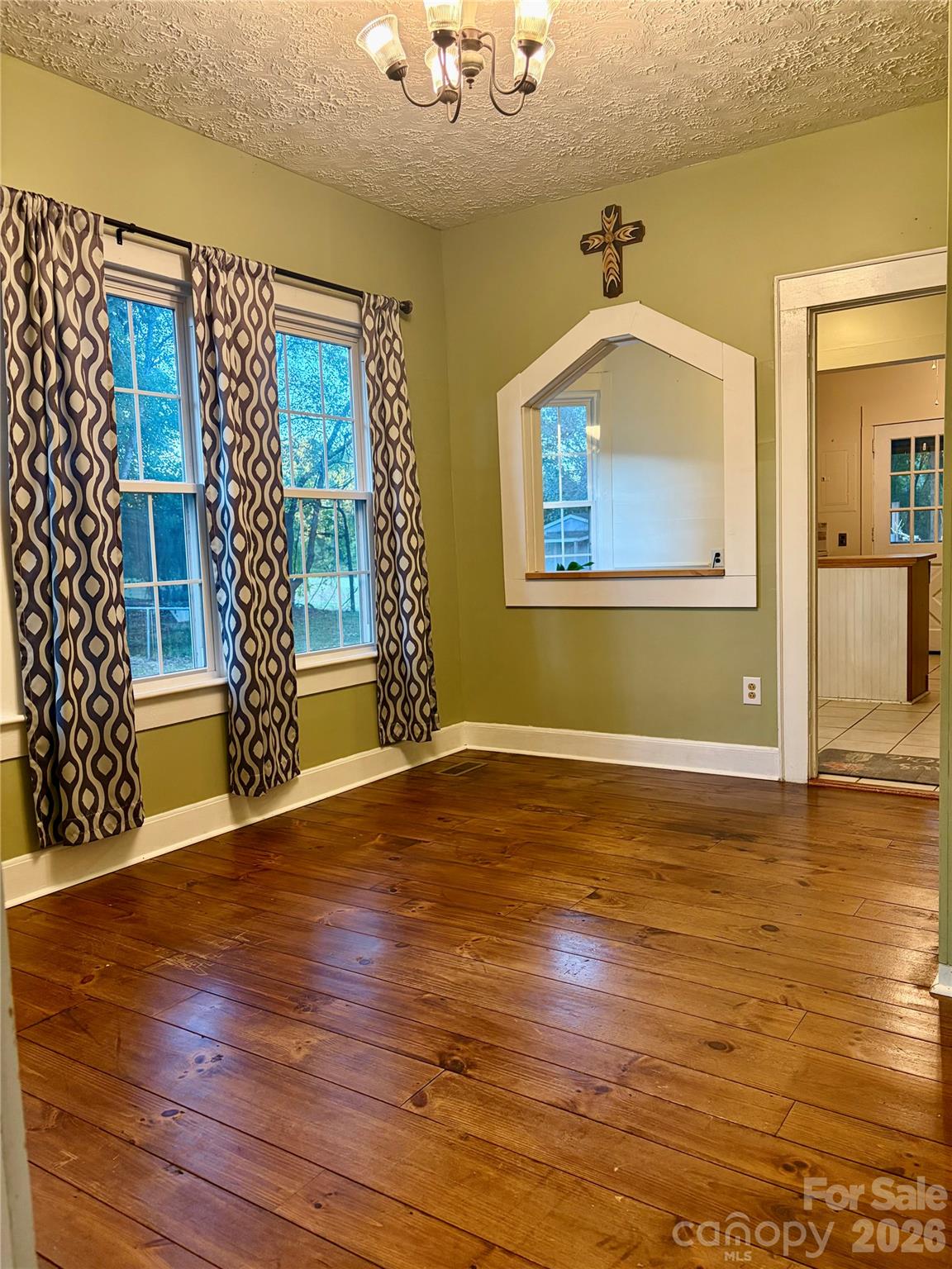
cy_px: 634
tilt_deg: -4.5
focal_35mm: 26
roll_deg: +2.0
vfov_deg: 67.3
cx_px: 476
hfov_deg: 53.1
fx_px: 953
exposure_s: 1/60
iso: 160
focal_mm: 5.96
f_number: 1.6
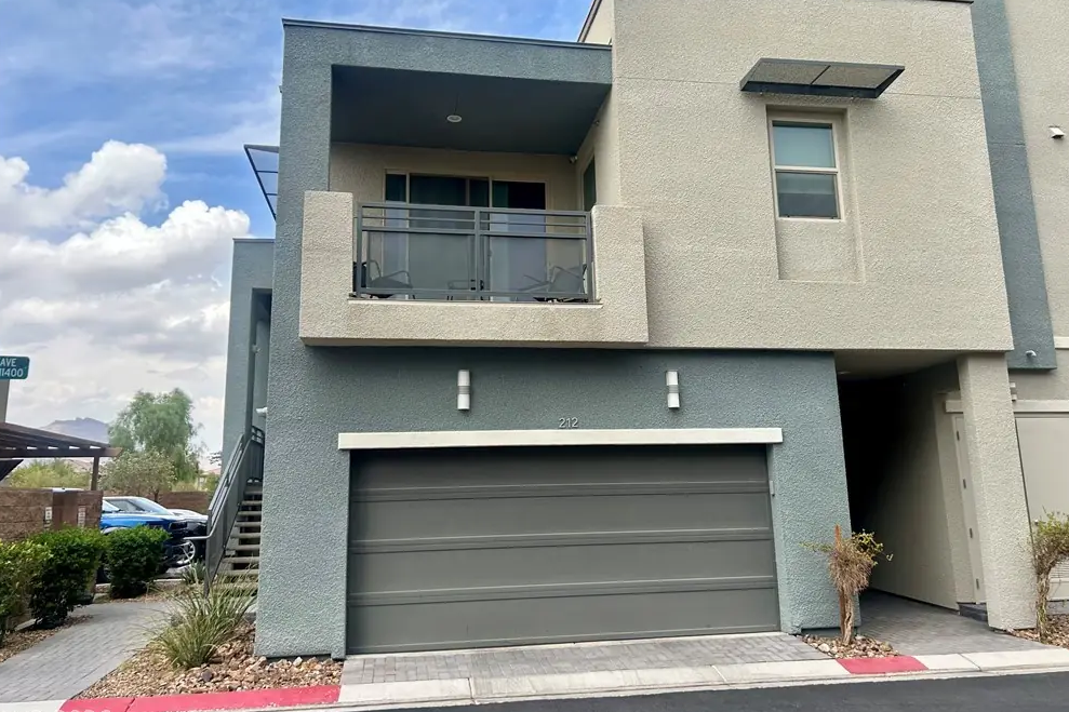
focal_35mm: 28
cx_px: 548
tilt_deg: +13.4
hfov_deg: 65.5
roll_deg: +1.3
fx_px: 831
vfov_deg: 46.3
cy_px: 322
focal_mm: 5.7
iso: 50
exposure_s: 1/1575
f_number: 1.5
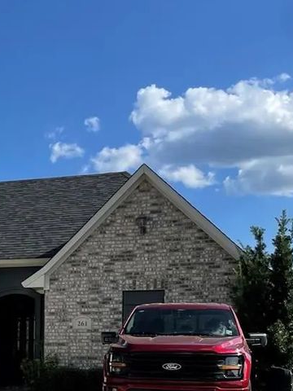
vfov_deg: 25.4
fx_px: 835
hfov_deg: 18.2
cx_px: -116
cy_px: 360
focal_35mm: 74
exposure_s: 1/4132
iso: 32
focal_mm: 4.2
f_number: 1.6
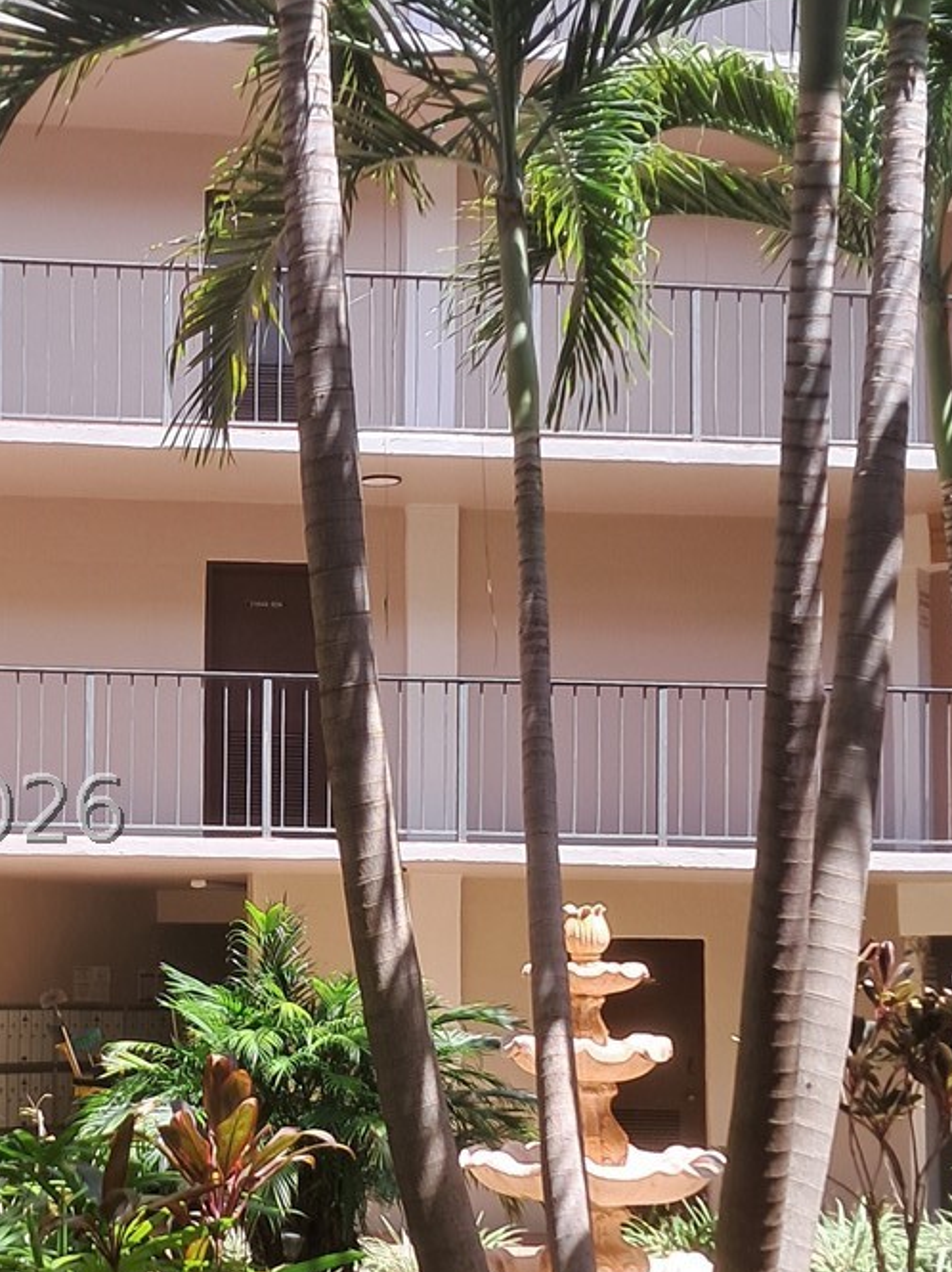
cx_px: 11
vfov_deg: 29.7
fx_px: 2386
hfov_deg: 21.8
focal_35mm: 65
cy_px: 809
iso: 50
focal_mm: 4
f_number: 1.8
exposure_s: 1/262
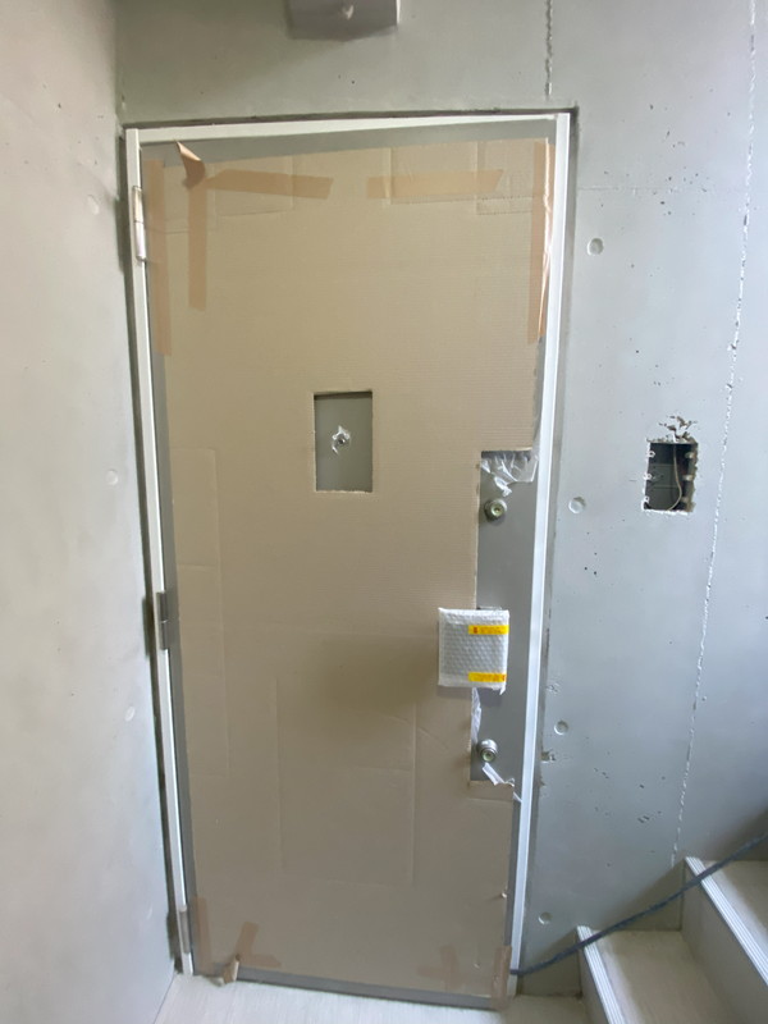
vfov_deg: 106.2
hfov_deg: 89.9
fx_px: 385
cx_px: 384
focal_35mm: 13
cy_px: 512
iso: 500
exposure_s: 1/50
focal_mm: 1.54
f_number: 2.4
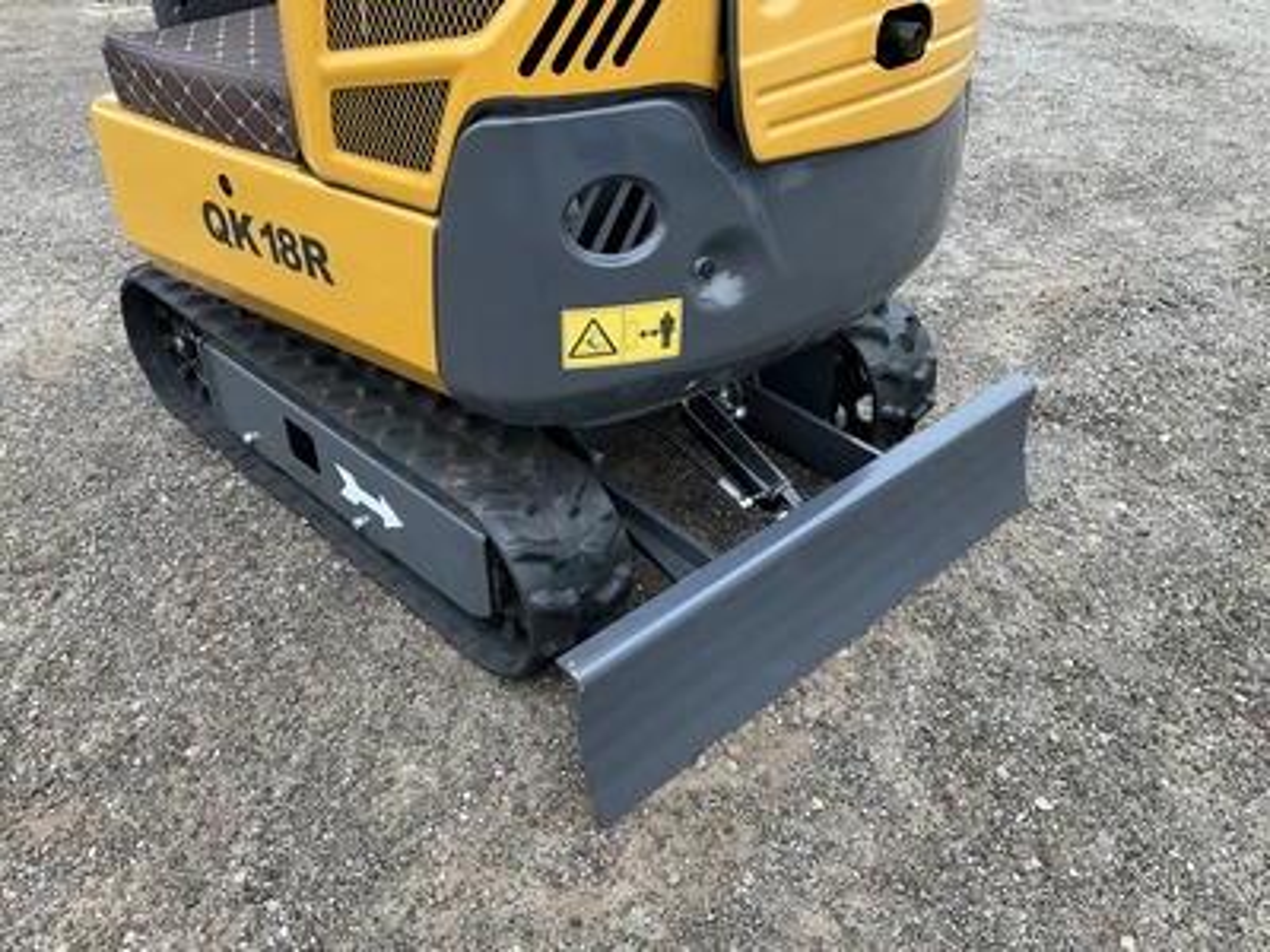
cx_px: 635
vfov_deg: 48.2
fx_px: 1064
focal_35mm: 29
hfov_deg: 61.7
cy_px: 476
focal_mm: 3
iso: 32
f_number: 1.8
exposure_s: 1/122
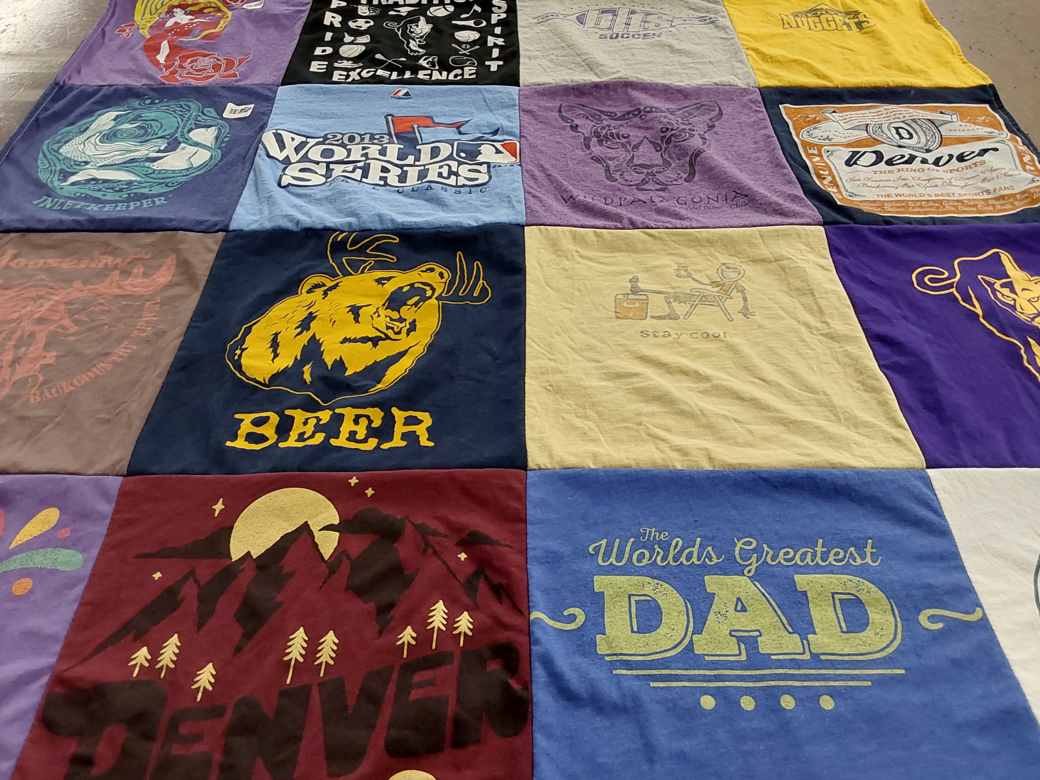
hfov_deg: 63.4
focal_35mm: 28
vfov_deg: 49.7
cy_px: 390
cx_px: 520
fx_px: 841
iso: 160
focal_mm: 2.91
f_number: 1.9
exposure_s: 1/60
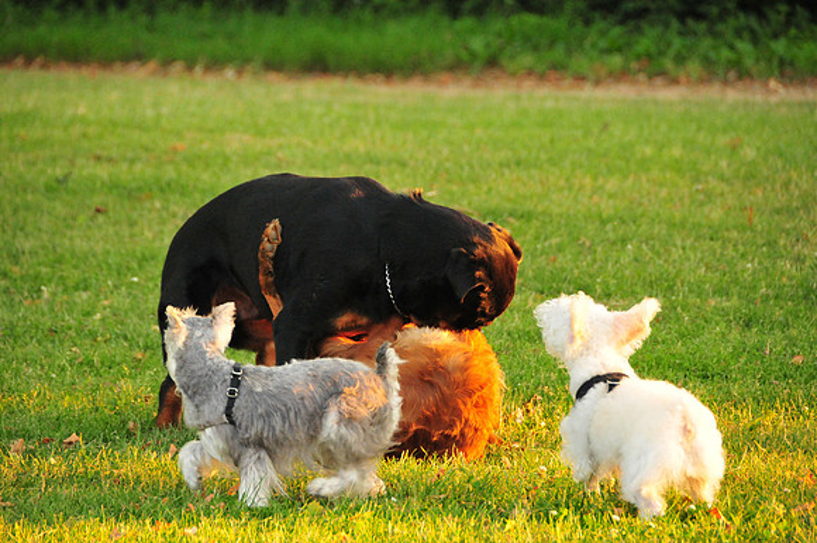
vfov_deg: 4.6
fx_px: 6799
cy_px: 272
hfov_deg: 6.9
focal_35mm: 300
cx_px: 408
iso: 2500
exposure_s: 1/400
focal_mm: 200
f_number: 5.6
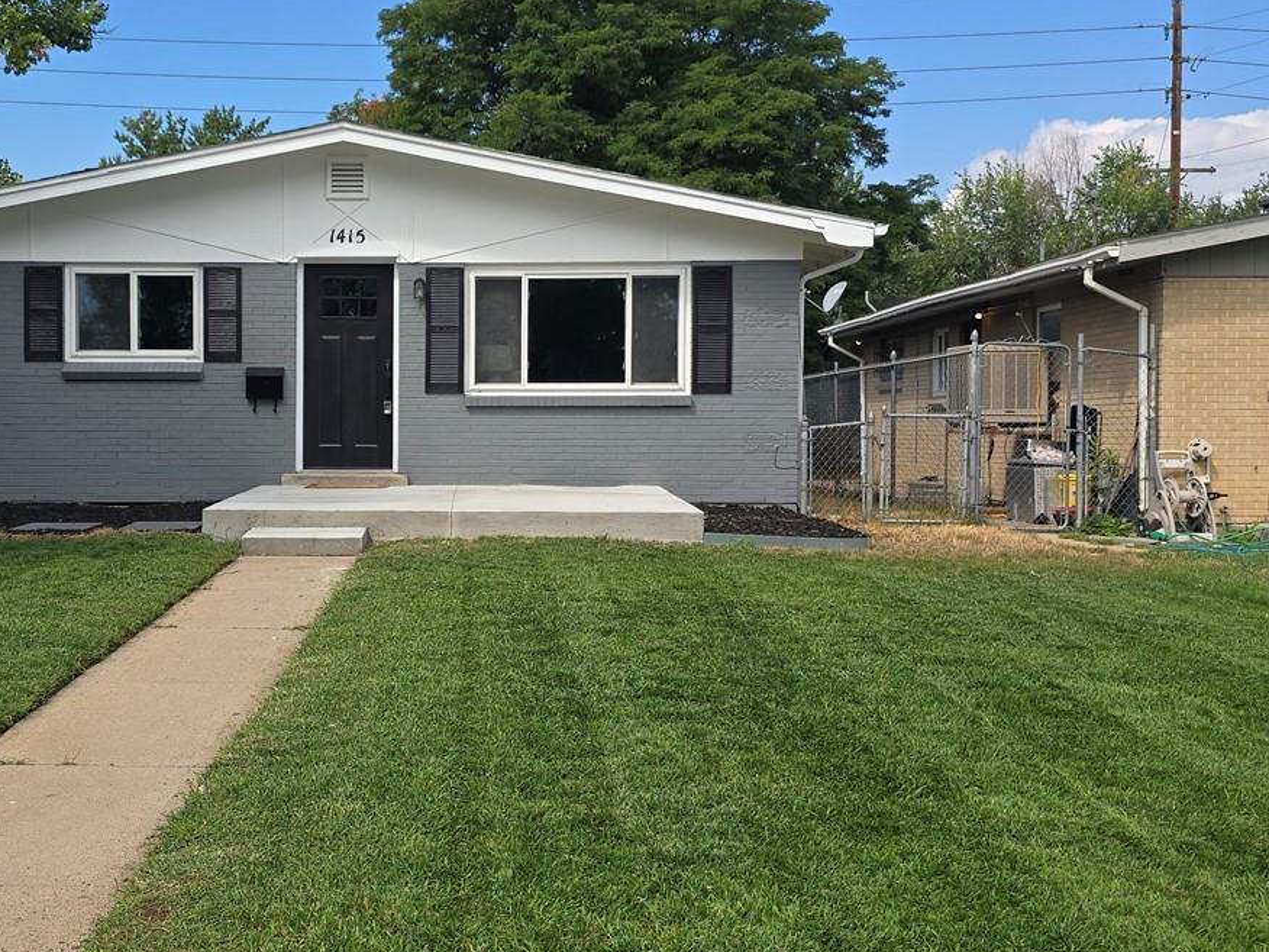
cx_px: 411
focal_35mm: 42
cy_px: 448
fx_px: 1540
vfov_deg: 34.3
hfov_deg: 44.1
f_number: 1.7
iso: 12
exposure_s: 1/619
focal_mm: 6.3
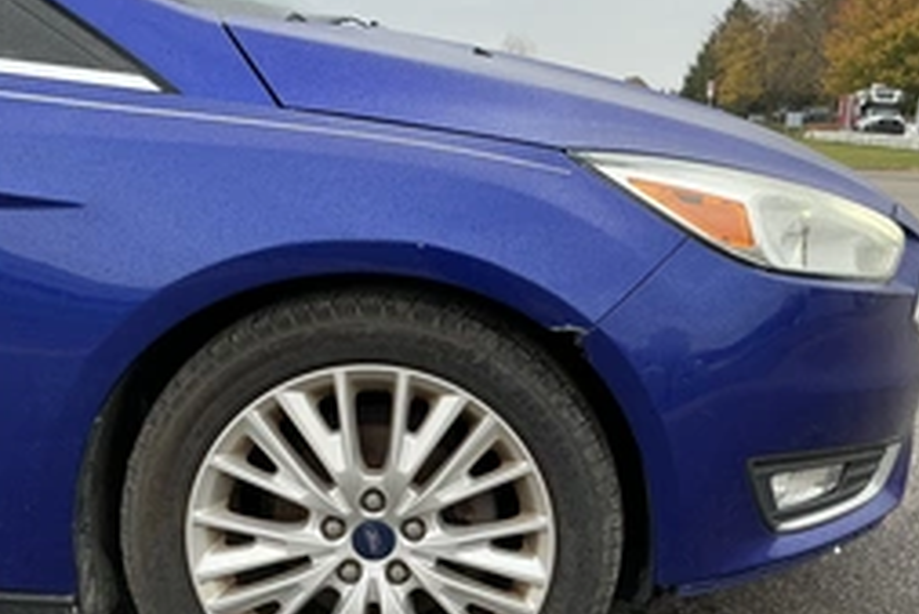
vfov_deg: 29.1
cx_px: 534
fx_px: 1175
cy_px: 414
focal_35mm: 46
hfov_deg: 42.6
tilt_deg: -12.5
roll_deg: +0.0
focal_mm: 3
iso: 50
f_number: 1.8
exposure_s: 1/122
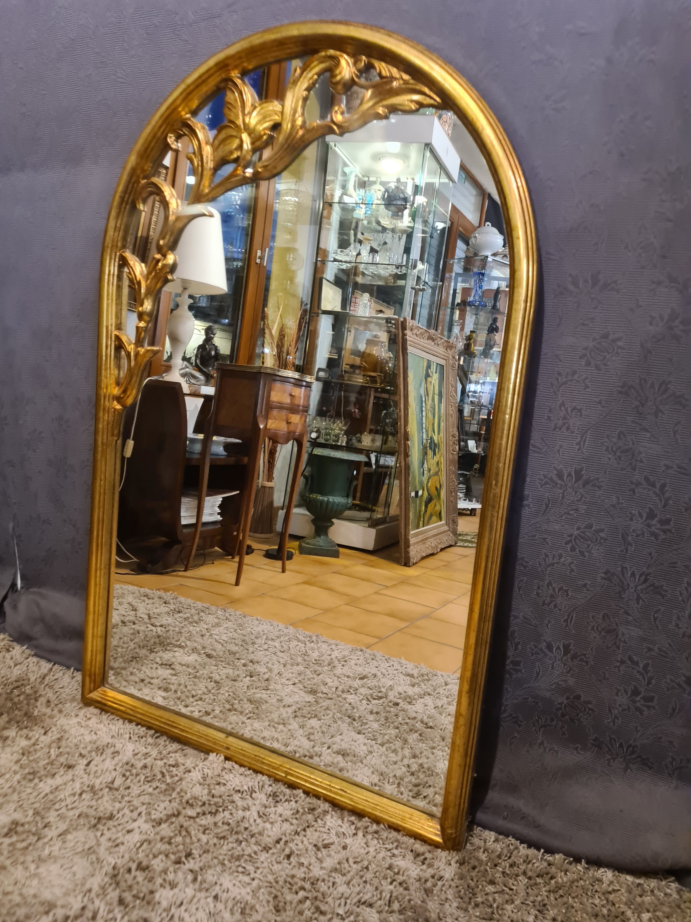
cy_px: 461
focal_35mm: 26
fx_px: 692
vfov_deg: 67.3
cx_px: 346
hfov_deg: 53.1
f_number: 1.8
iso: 640
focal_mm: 5.4
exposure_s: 1/33
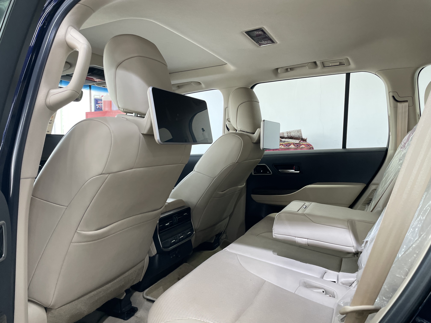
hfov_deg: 67.3
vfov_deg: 53.1
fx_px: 324
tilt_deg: -0.8
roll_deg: -0.3
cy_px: 162
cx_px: 216
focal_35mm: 26
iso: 125
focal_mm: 4.2
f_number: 1.6
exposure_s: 1/116
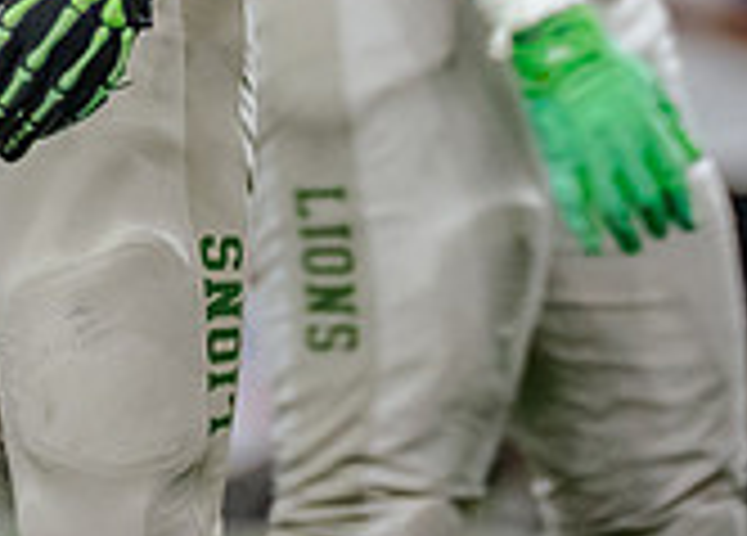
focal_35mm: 1113
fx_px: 23642
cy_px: -484
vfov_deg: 1.3
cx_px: 69
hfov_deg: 1.8
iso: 3200
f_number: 2.8
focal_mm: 200
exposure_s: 1/1250
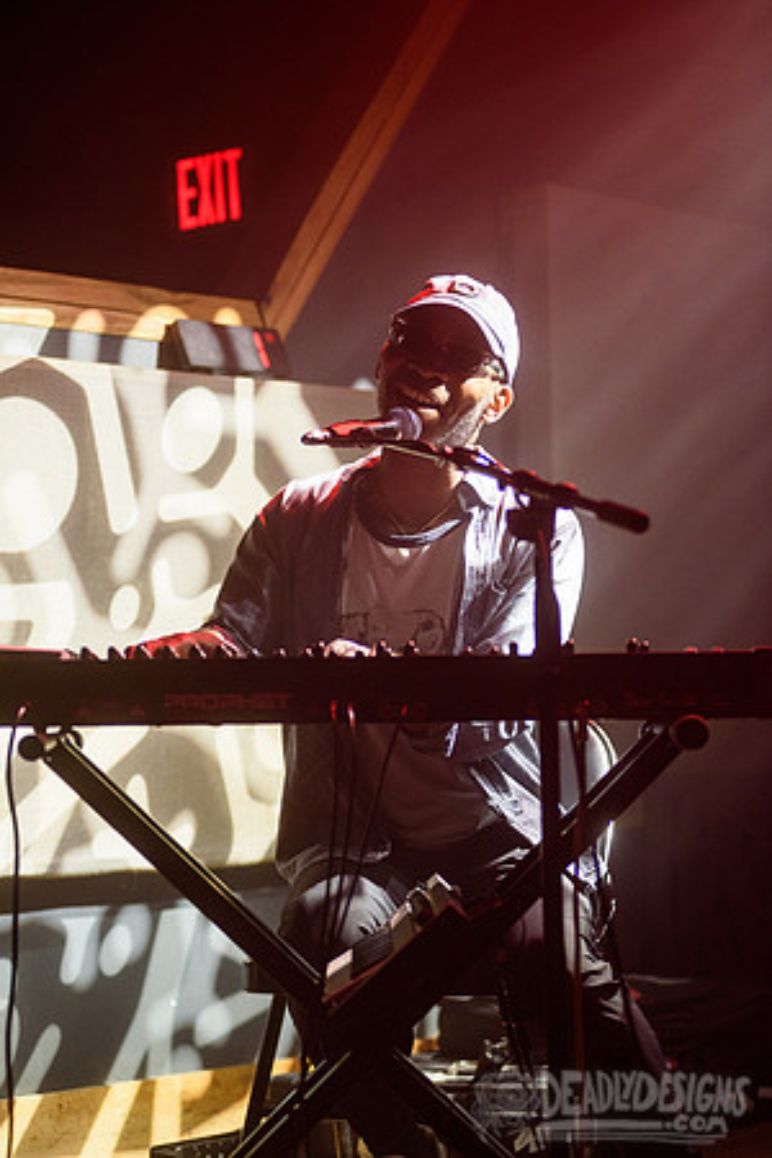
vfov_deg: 25.4
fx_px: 2573
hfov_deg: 17.1
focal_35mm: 80
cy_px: 579
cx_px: 386
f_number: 3.2
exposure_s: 1/640
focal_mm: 80
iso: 3200
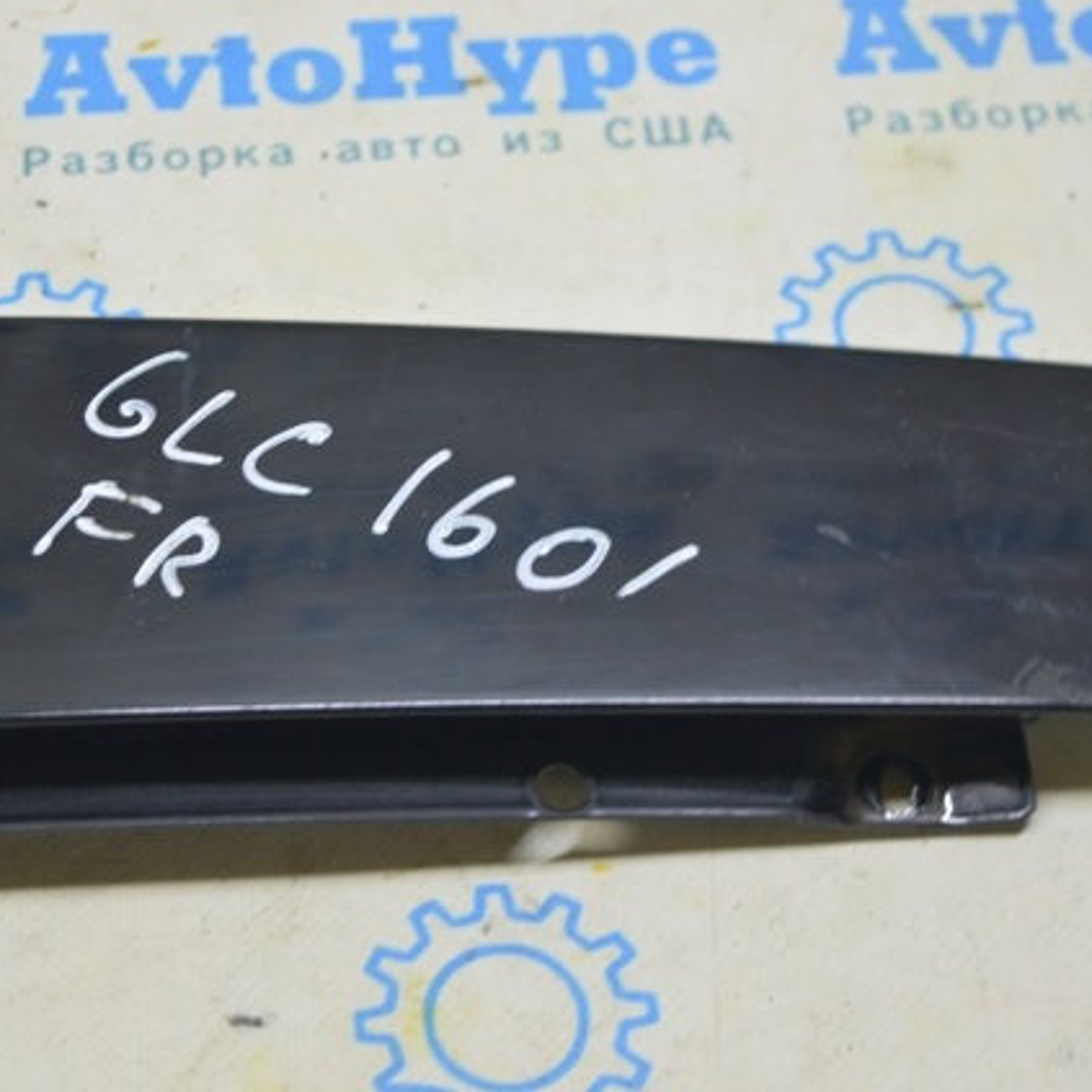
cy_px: 546
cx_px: 274
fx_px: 2891
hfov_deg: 21.2
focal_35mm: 81
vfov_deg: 21.4
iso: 400
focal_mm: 42
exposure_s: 1/20
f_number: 5.6
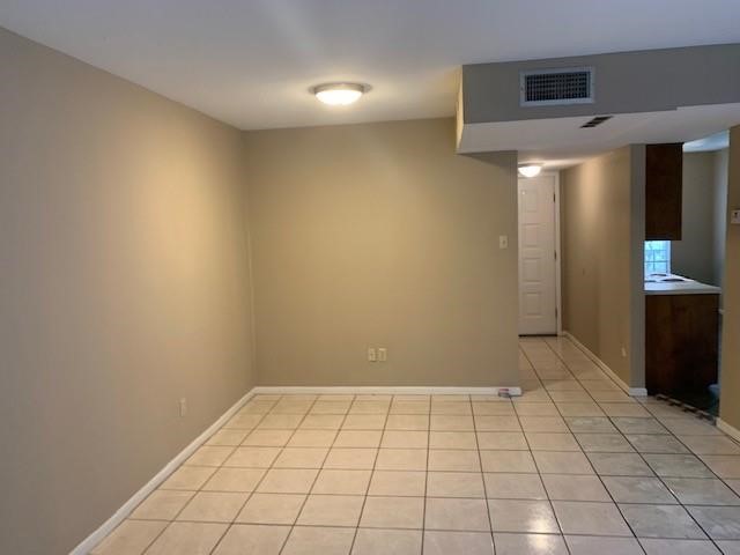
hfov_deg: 67.3
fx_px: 556
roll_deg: +3.4
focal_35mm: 26
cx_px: 370
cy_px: 278
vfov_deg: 53.1
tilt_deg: -7.0
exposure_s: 1/60
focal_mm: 4.25
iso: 160
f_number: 1.8
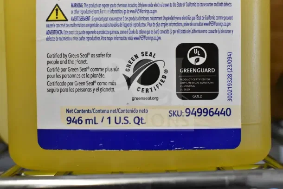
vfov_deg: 26.5
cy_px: 94
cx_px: 142
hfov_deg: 38.9
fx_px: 401
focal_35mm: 51
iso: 6400
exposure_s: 1/250
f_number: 8
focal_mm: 34
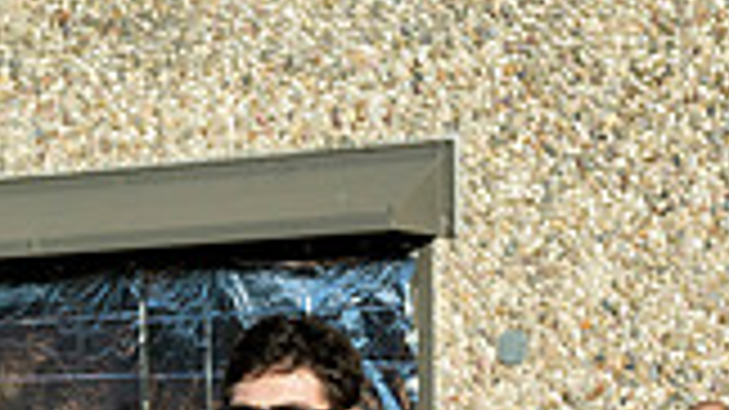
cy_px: 982
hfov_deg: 13.9
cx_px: 234
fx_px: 2976
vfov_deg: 7.4
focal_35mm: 154
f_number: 5.6
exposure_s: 1/3200
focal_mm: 53
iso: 400
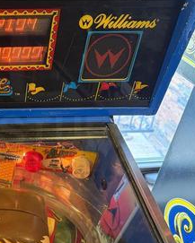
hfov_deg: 29.1
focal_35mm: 46
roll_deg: +0.5
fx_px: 332
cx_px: -28
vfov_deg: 40.3
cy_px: 131
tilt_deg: -30.6
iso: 500
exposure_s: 1/60
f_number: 1.78
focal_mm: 6.76
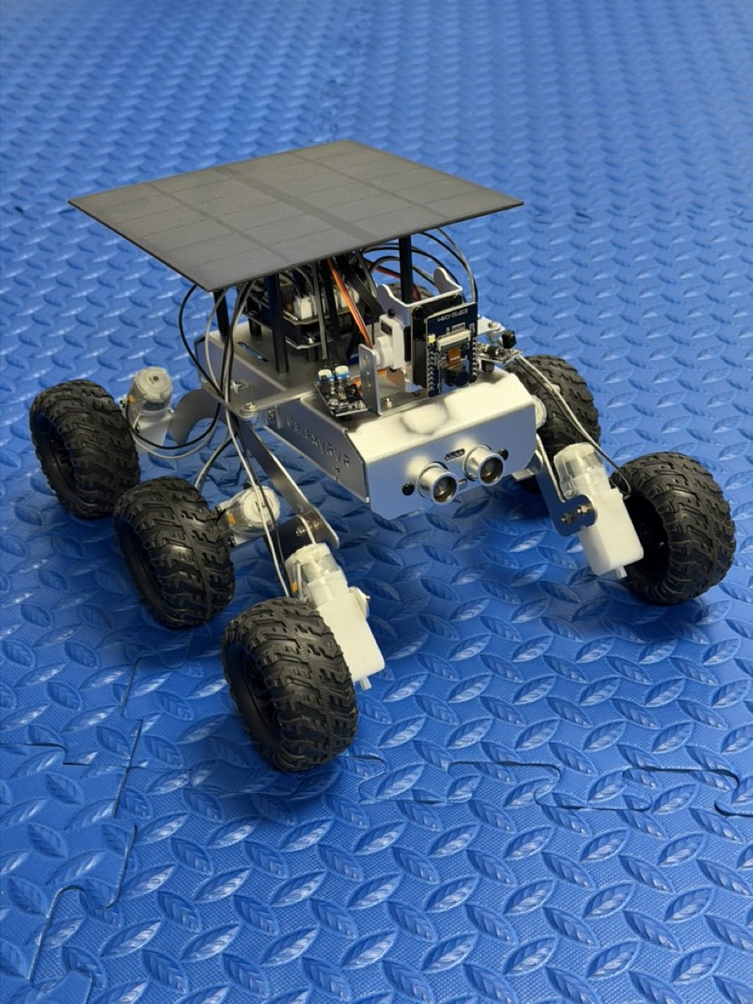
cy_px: 502
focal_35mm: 48
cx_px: 376
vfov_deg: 39.7
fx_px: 1392
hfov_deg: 30.3
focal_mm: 6.76
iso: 250
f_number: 1.78
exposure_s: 1/40
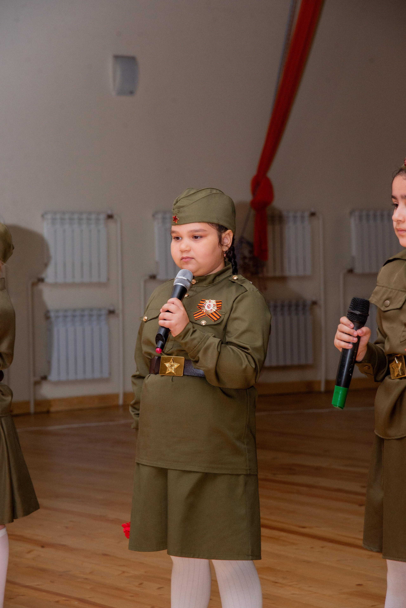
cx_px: 203
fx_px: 2028
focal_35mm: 120
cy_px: 304
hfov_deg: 11.4
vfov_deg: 17.1
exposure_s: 1/160
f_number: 7.1
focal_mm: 120
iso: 640
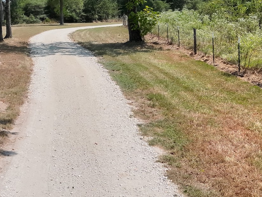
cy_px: 65
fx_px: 447
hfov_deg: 31.9
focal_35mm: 59
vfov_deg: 24.7
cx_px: 56
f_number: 1.7
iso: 240
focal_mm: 6.72
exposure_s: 1/6000
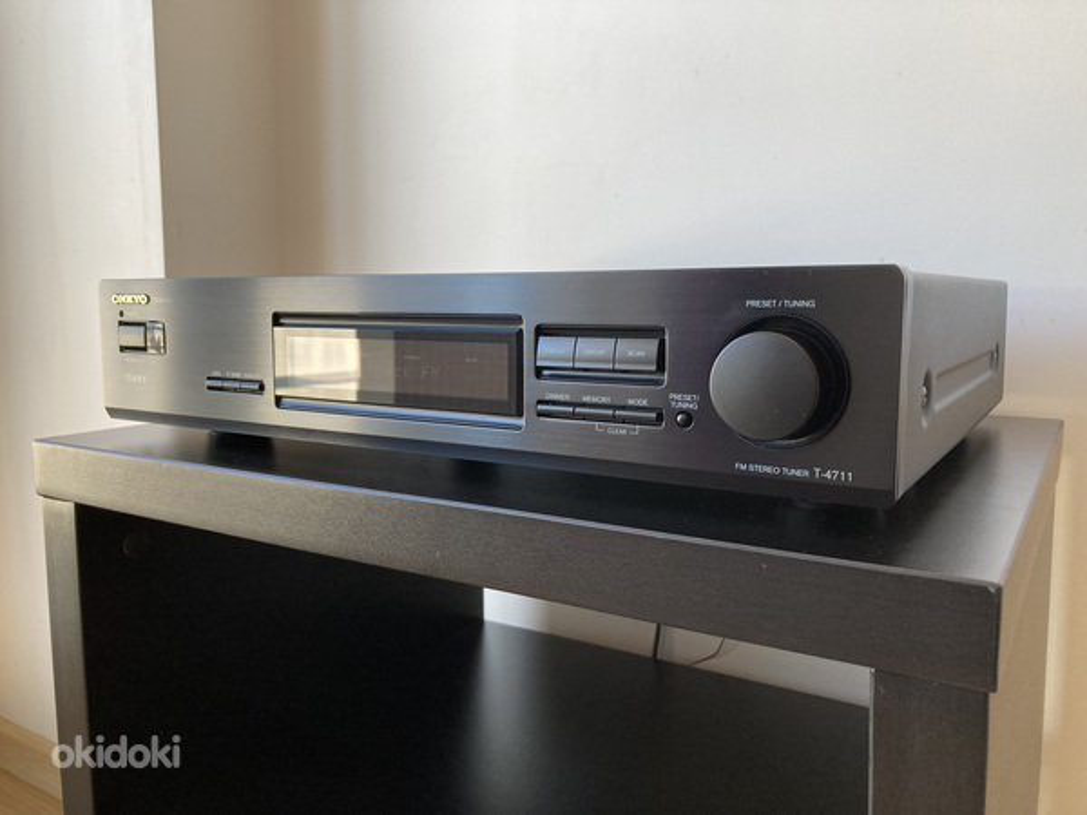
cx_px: 544
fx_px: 879
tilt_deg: -6.2
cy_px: 408
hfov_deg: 63.4
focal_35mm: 28
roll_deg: +0.0
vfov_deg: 49.7
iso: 50
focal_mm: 3.99
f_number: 1.8
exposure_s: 1/100
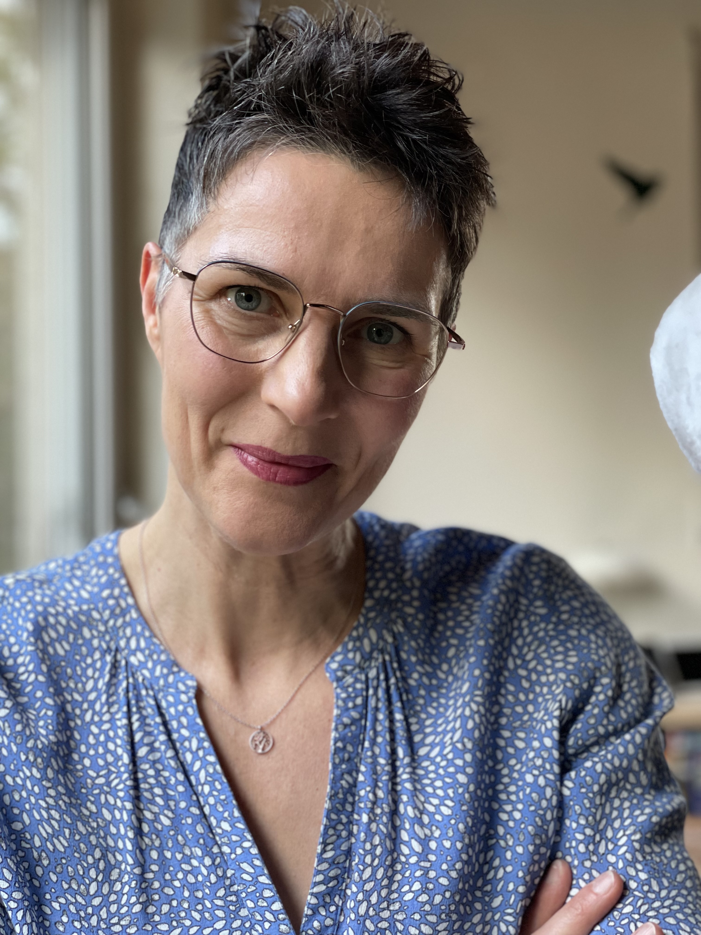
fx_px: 1404
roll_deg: +1.3
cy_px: 468
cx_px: 350
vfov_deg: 36.8
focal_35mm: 52
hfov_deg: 28.0
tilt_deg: +4.8
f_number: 2
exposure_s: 1/122
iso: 250
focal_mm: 6
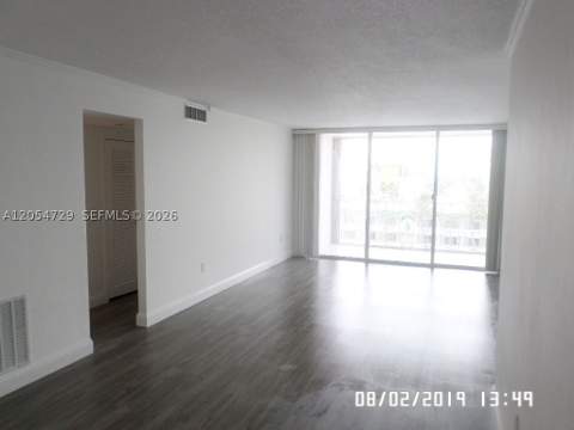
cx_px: 287
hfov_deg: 69.4
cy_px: 215
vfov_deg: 54.9
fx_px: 415
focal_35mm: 25
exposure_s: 1/90
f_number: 2.5
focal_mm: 4.5
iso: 80
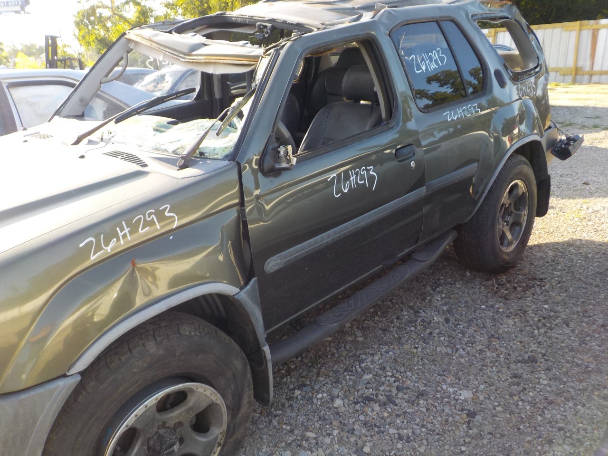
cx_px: 304
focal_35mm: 30
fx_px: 527
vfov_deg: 46.8
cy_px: 228
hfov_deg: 60.0
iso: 125
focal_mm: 4.1
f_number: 3.3
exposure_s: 1/200
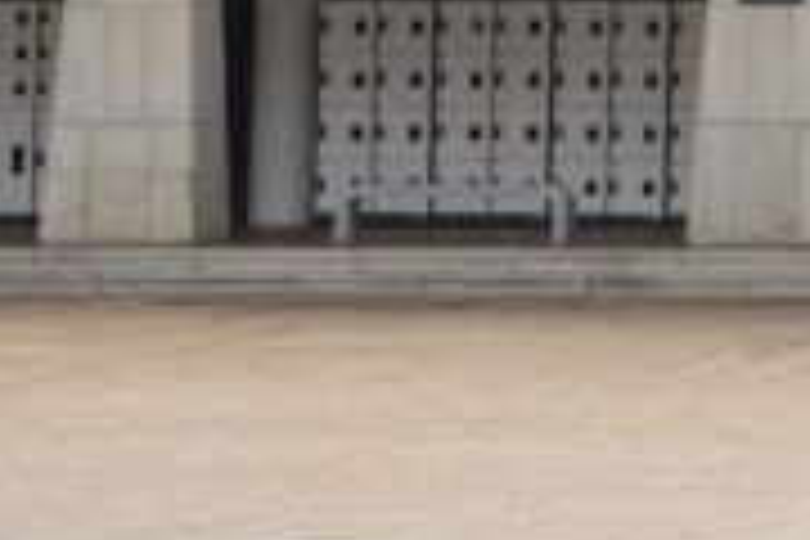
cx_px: 1616
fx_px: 6030
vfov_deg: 5.0
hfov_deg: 7.4
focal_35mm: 268
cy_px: -709
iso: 100
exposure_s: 1/100
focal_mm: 47
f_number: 7.1
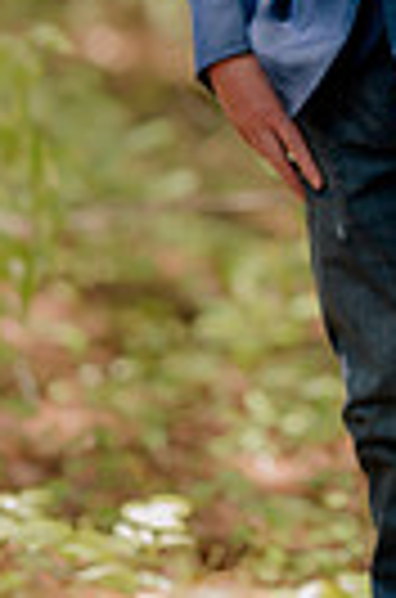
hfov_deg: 3.8
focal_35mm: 356
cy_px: 9
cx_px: 515
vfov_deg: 5.8
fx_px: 5904
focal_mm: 105
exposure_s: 1/400
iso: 125
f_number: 1.4
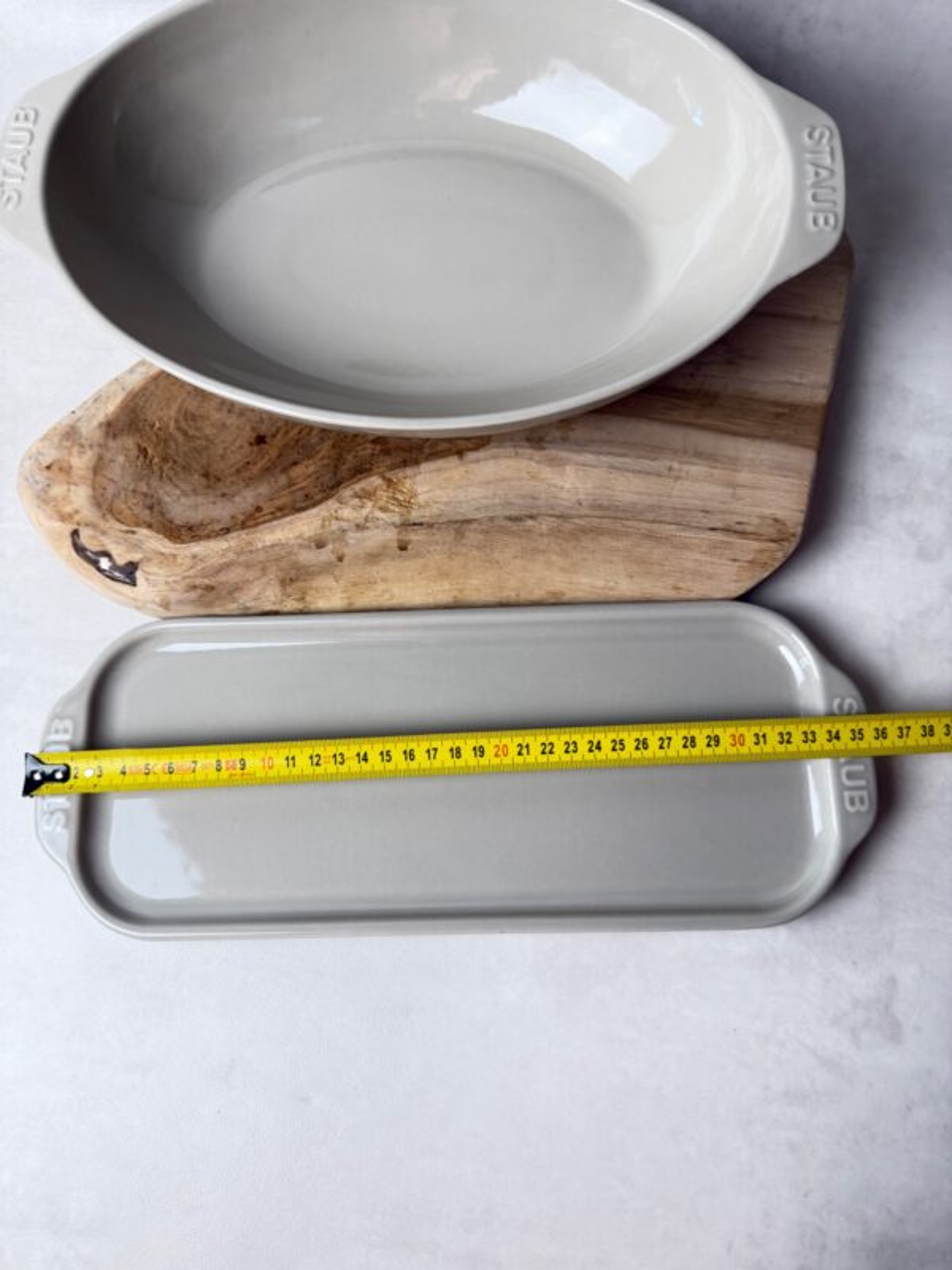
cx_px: 476
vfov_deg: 71.6
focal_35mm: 24
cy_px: 635
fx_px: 880
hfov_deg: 56.8
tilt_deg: -75.4
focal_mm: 6.76
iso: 160
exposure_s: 1/100
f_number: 1.78
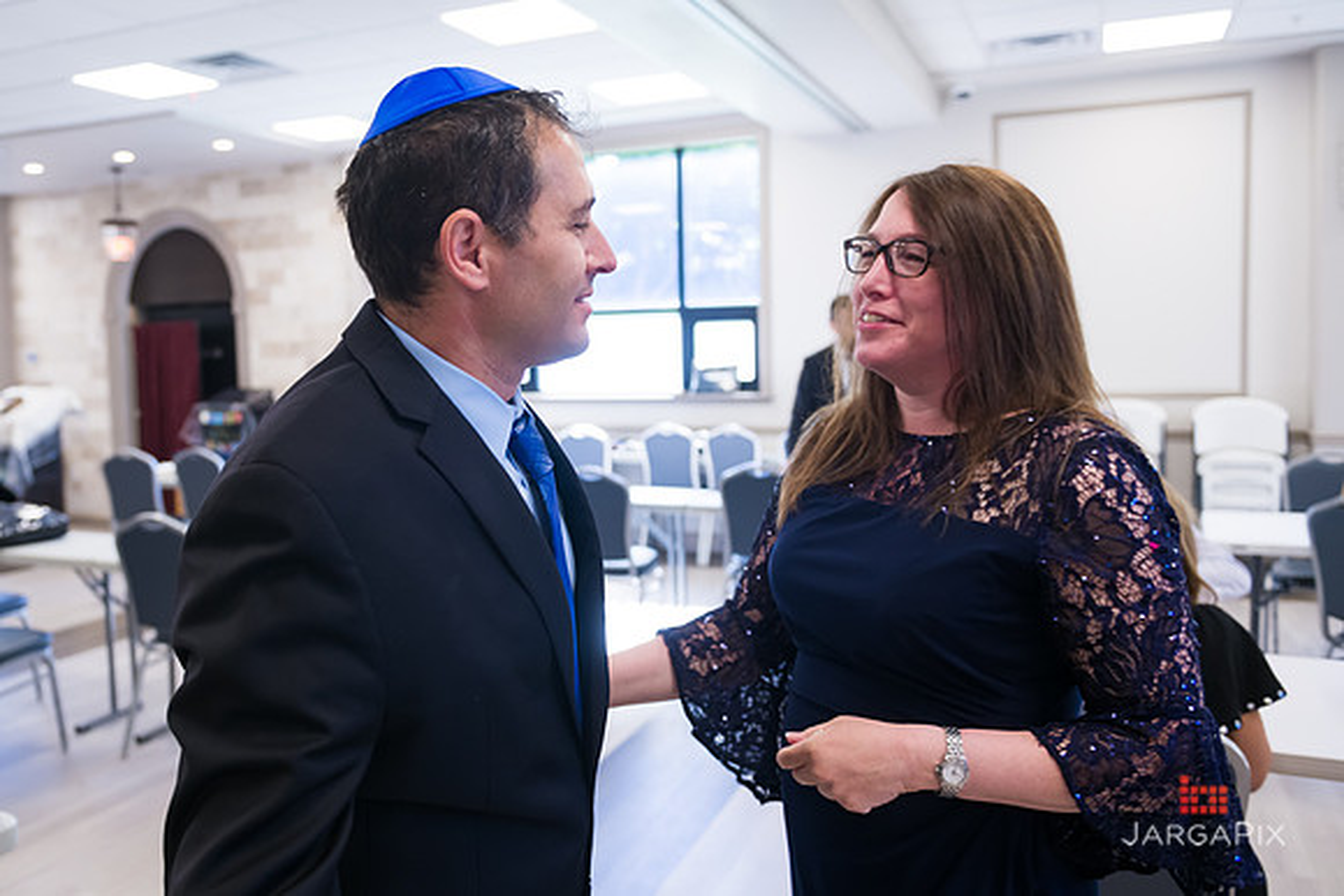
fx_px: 1217
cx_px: 533
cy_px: 418
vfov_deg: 40.4
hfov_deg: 57.3
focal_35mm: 33
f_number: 3.2
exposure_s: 1/125
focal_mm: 27
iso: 400
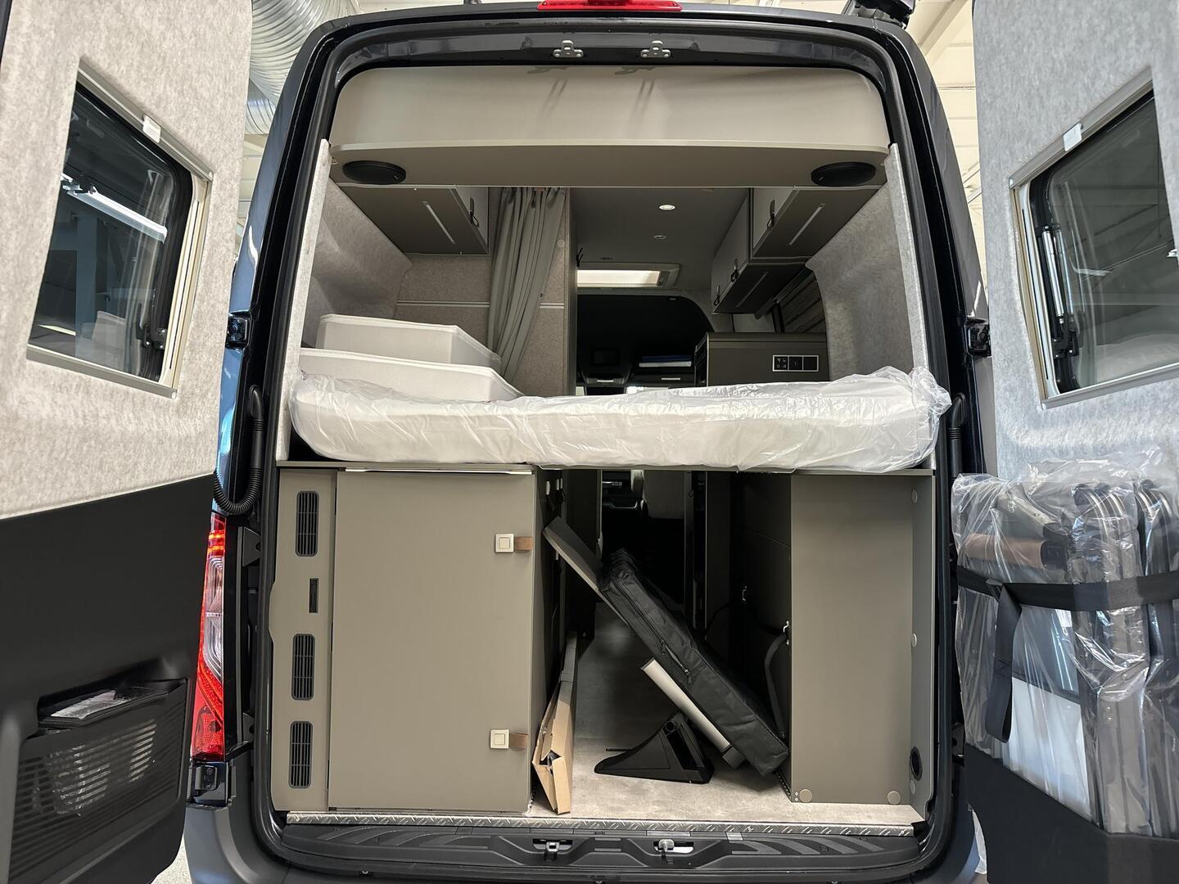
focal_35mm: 26
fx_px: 886
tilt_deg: +2.3
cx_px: 590
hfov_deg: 67.3
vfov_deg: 53.1
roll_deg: -1.0
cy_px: 442
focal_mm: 5.96
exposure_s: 1/50
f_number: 1.6
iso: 160
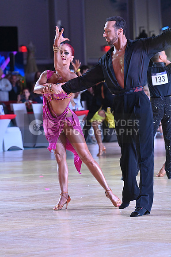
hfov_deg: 7.4
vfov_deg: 11.1
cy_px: 128
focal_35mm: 185
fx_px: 1317
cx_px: 86
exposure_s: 1/400
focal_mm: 185
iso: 4000
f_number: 7.1
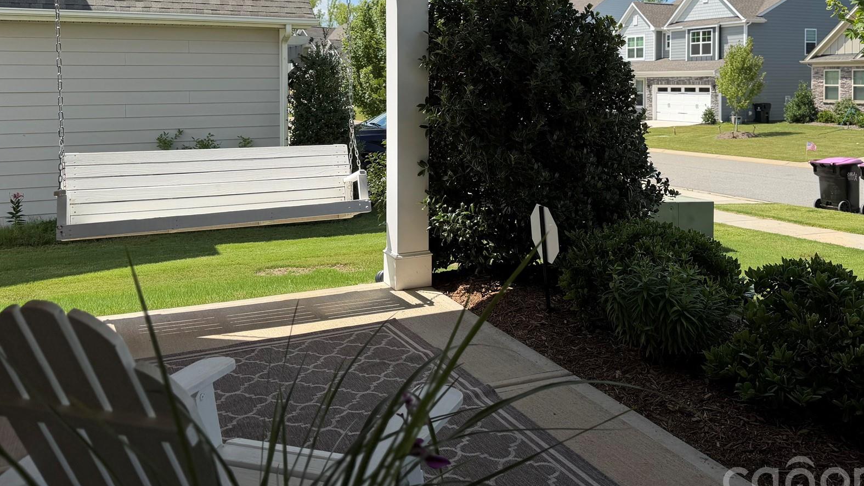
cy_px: 102
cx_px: 492
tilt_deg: -0.8
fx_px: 779
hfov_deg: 57.8
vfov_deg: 33.7
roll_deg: +0.1
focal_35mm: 34
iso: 80
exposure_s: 1/3584
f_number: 1.78
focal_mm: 6.76
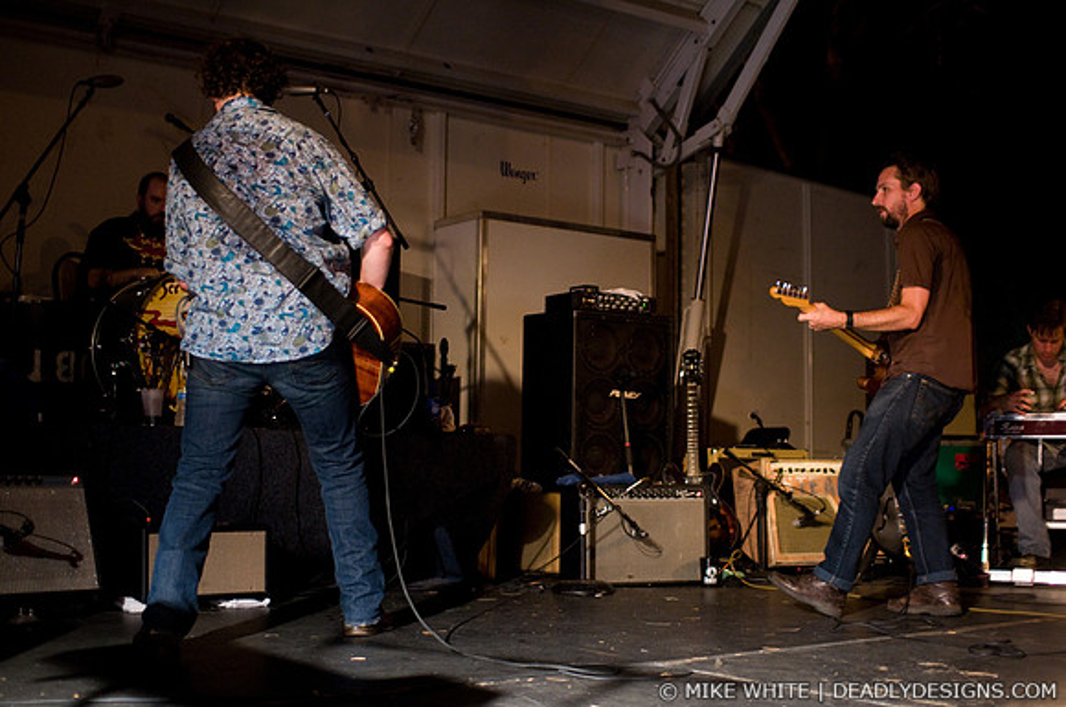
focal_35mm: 45
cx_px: 533
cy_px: 354
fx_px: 1331
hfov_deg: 43.7
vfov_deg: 29.8
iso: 1000
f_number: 1.8
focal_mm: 30
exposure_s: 1/125
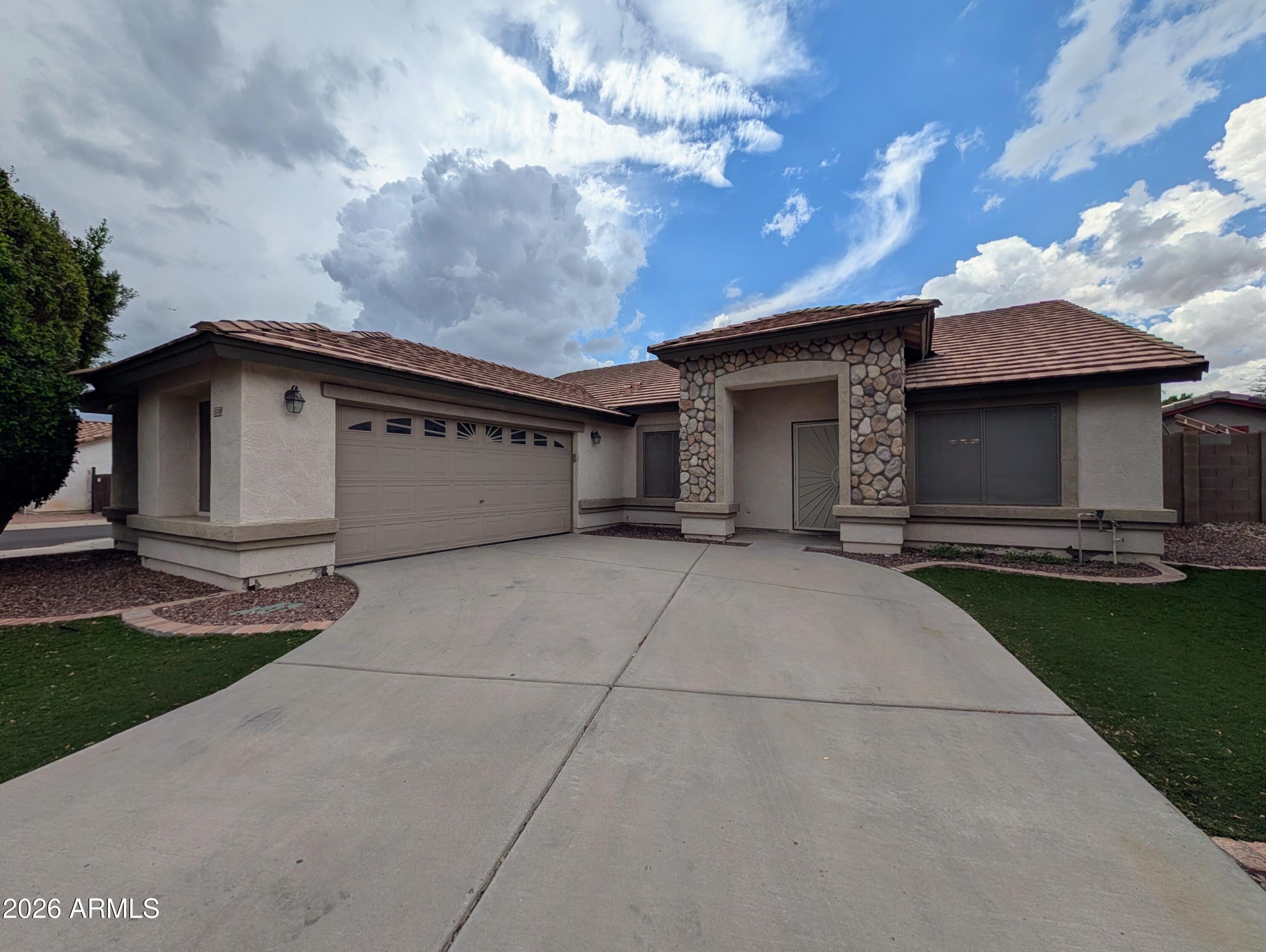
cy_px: 476
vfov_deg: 94.6
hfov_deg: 110.5
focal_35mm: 12
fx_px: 439
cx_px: 633
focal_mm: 2.02
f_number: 1.7
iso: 47
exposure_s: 1/4184
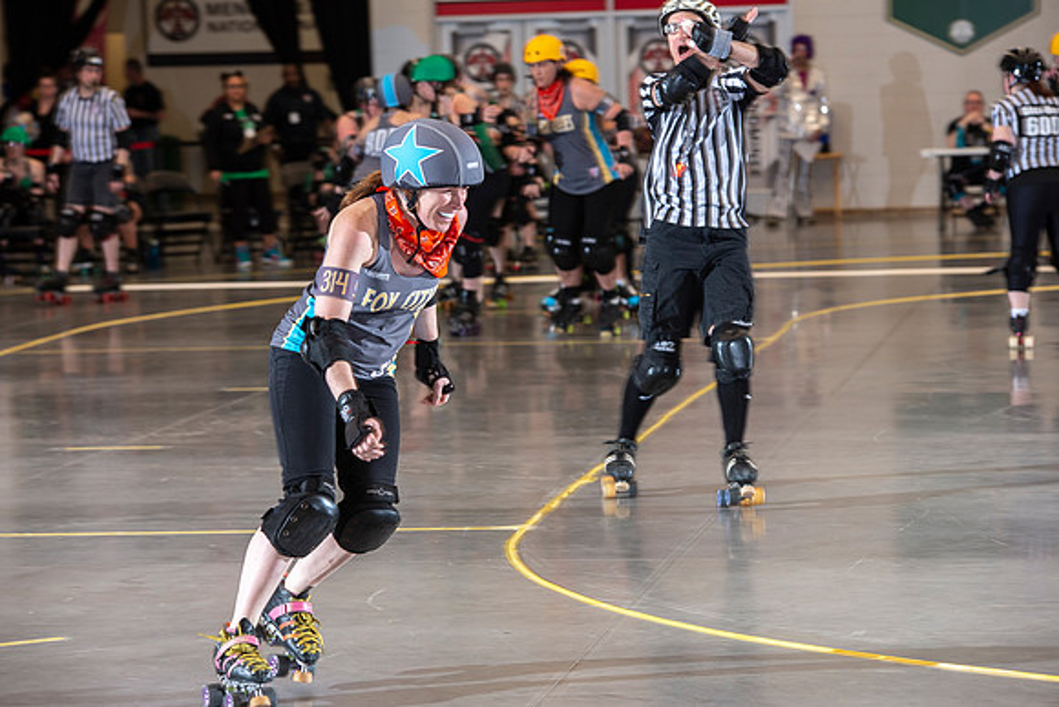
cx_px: 530
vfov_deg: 9.8
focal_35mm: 140
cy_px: 354
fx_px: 4119
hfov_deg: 14.7
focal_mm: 140
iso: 640
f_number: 5.6
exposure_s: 1/160
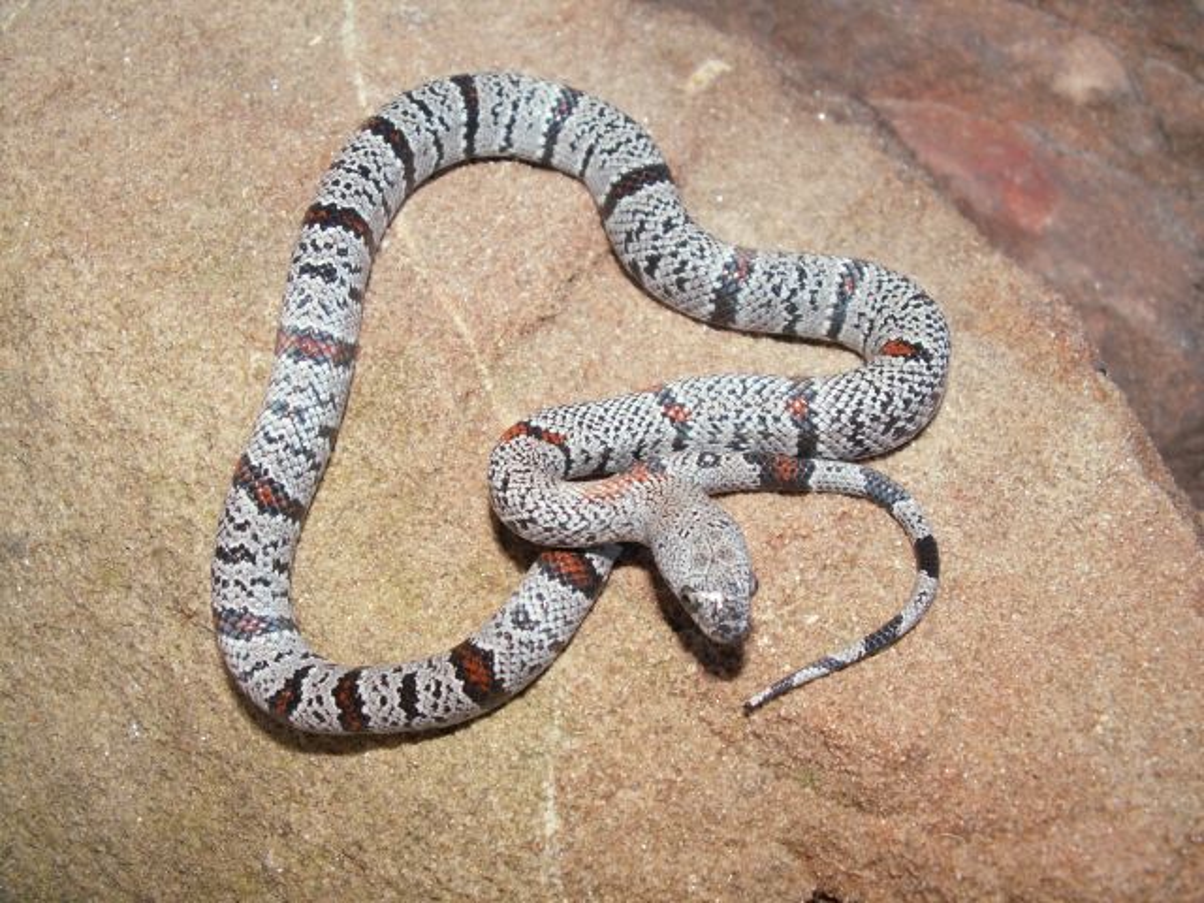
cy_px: 452
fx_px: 1217
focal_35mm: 35
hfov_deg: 52.6
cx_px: 602
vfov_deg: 40.7
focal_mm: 5.86
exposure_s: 1/320
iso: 50
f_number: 2.8
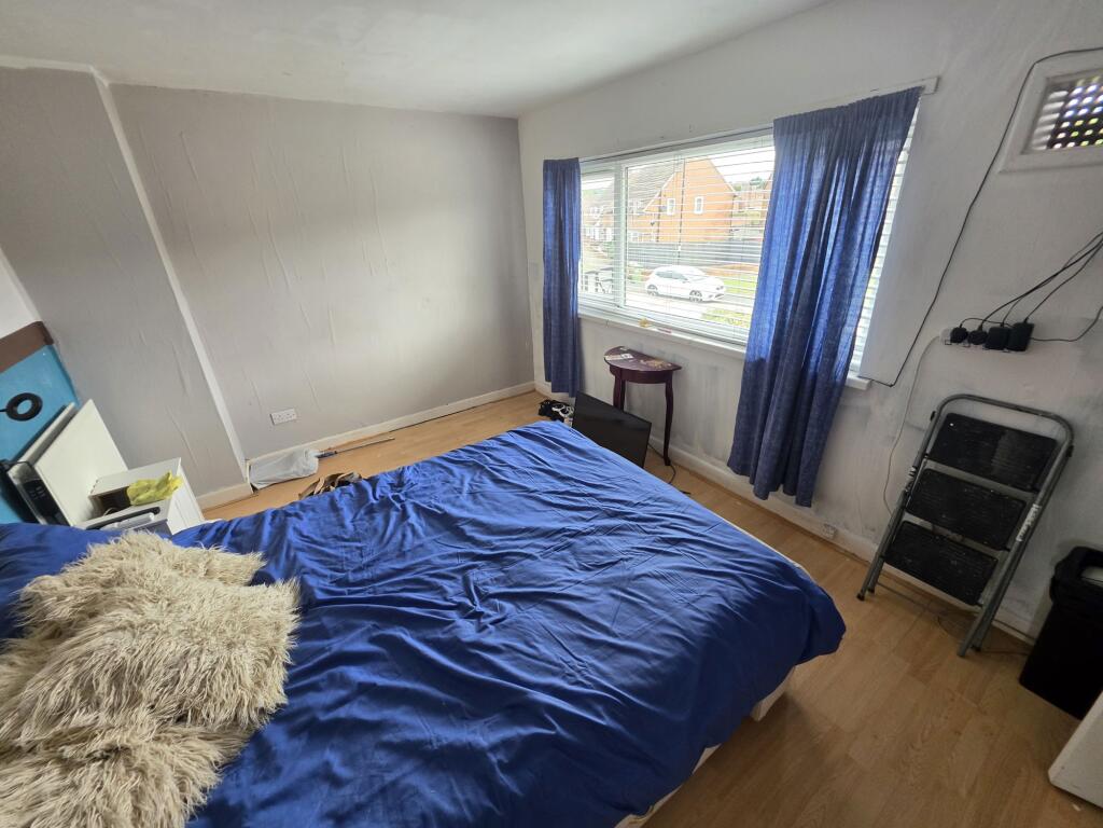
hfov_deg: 106.2
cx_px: 552
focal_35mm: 13
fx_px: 414
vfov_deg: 89.9
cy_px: 414
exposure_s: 1/100
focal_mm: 2.2
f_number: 1.9
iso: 100
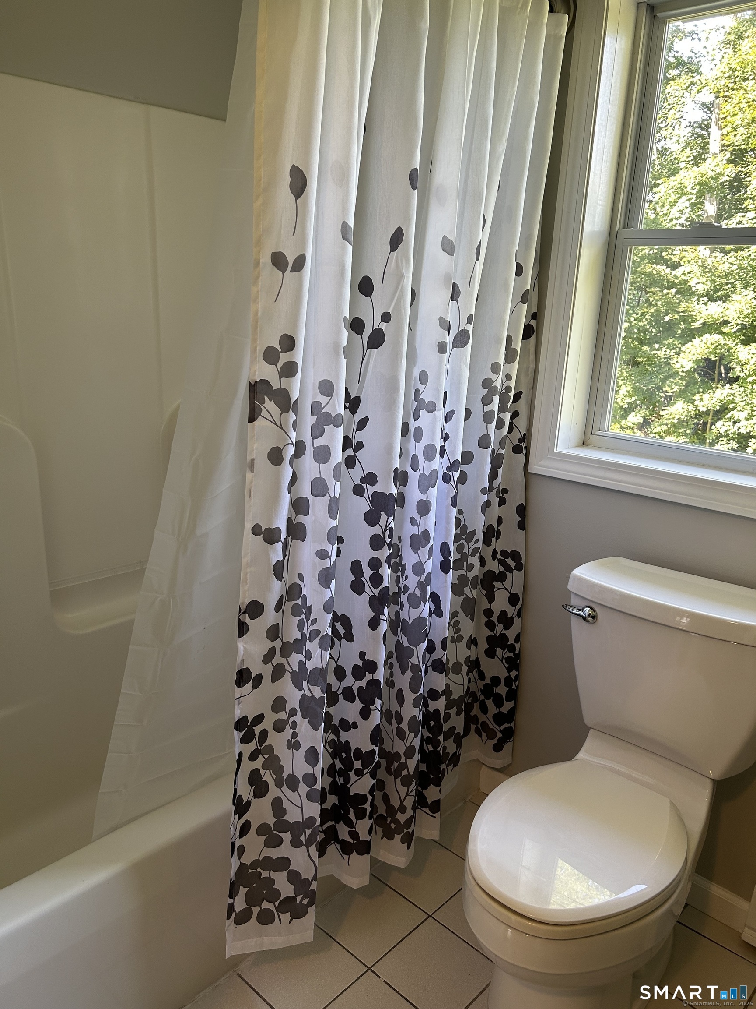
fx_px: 757
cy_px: 504
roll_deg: -2.5
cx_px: 378
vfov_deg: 67.3
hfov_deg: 53.1
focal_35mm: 26
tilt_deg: -15.9
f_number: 1.5
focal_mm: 5.7
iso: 100
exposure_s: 1/120
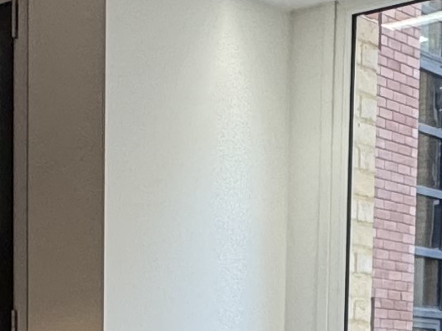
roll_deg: +1.0
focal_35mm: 107
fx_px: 1366
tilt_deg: -4.5
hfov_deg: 16.9
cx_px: -191
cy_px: 547
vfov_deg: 12.8
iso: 160
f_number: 2.2
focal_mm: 2.22
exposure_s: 1/100
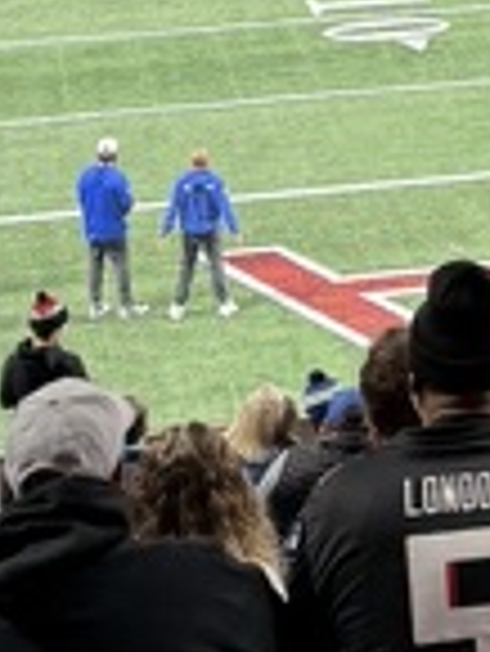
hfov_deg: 8.5
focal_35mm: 169
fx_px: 3185
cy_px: -513
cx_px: 886
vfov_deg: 10.9
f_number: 1.78
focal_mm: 6.76
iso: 100
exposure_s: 1/118
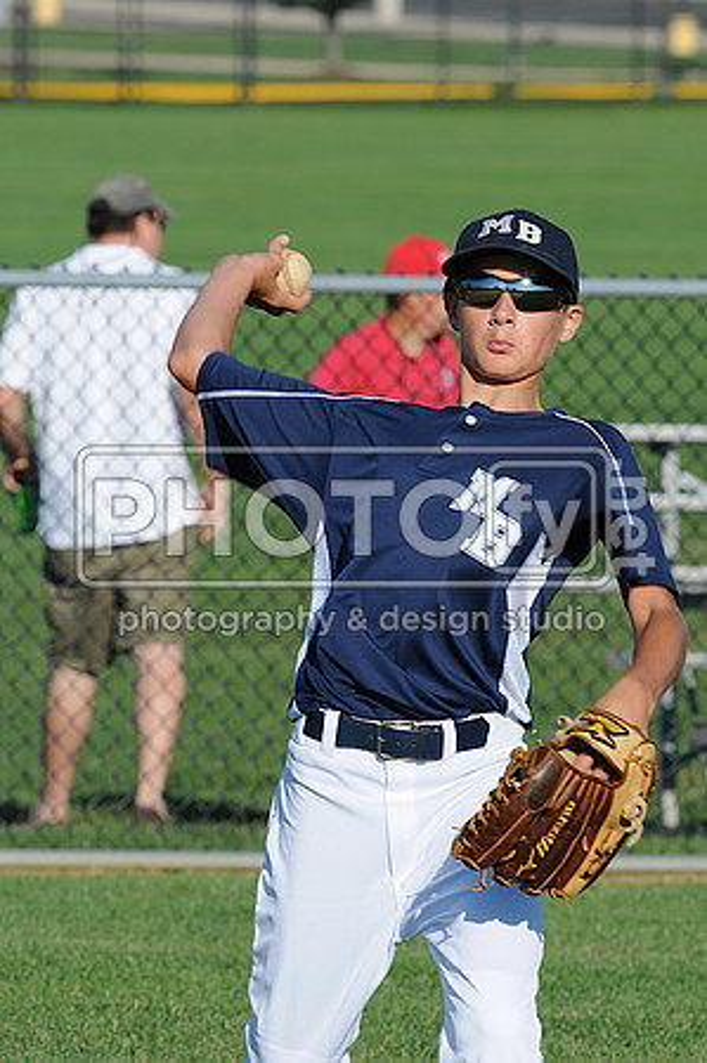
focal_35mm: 450
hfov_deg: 3.0
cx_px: 354
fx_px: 13286
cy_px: 532
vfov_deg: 4.6
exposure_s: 1/320
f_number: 11
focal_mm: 300
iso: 200
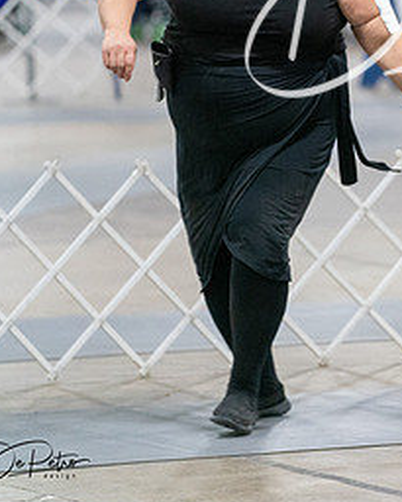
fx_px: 5380
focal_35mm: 362
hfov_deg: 4.3
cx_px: 529
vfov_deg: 5.3
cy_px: 132
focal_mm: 170
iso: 6400
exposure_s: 1/250
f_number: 2.8
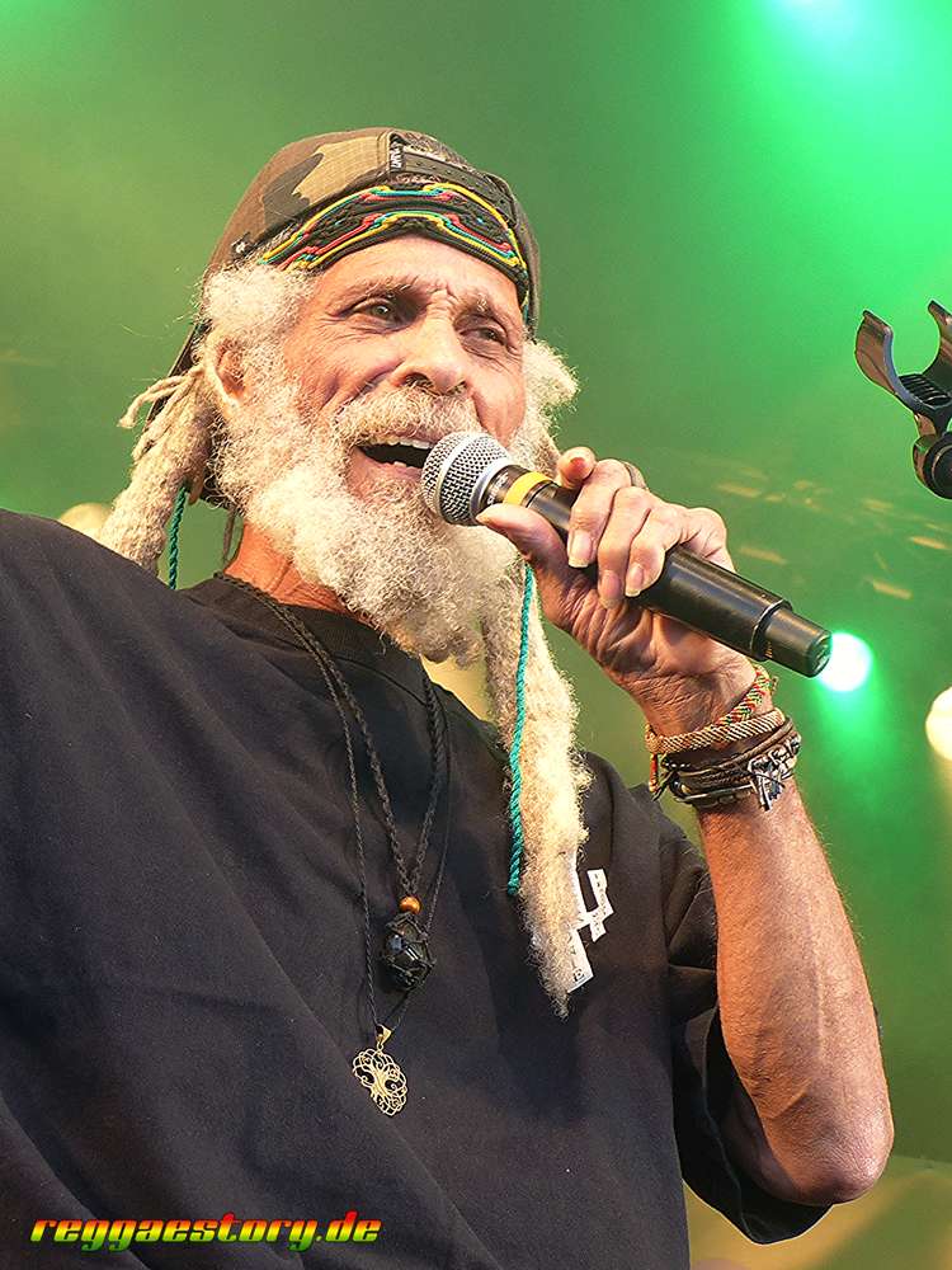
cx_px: 476
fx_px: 2310
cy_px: 635
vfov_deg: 30.7
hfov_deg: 23.3
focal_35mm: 63
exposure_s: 1/100
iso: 100
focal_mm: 11.4
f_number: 2.8
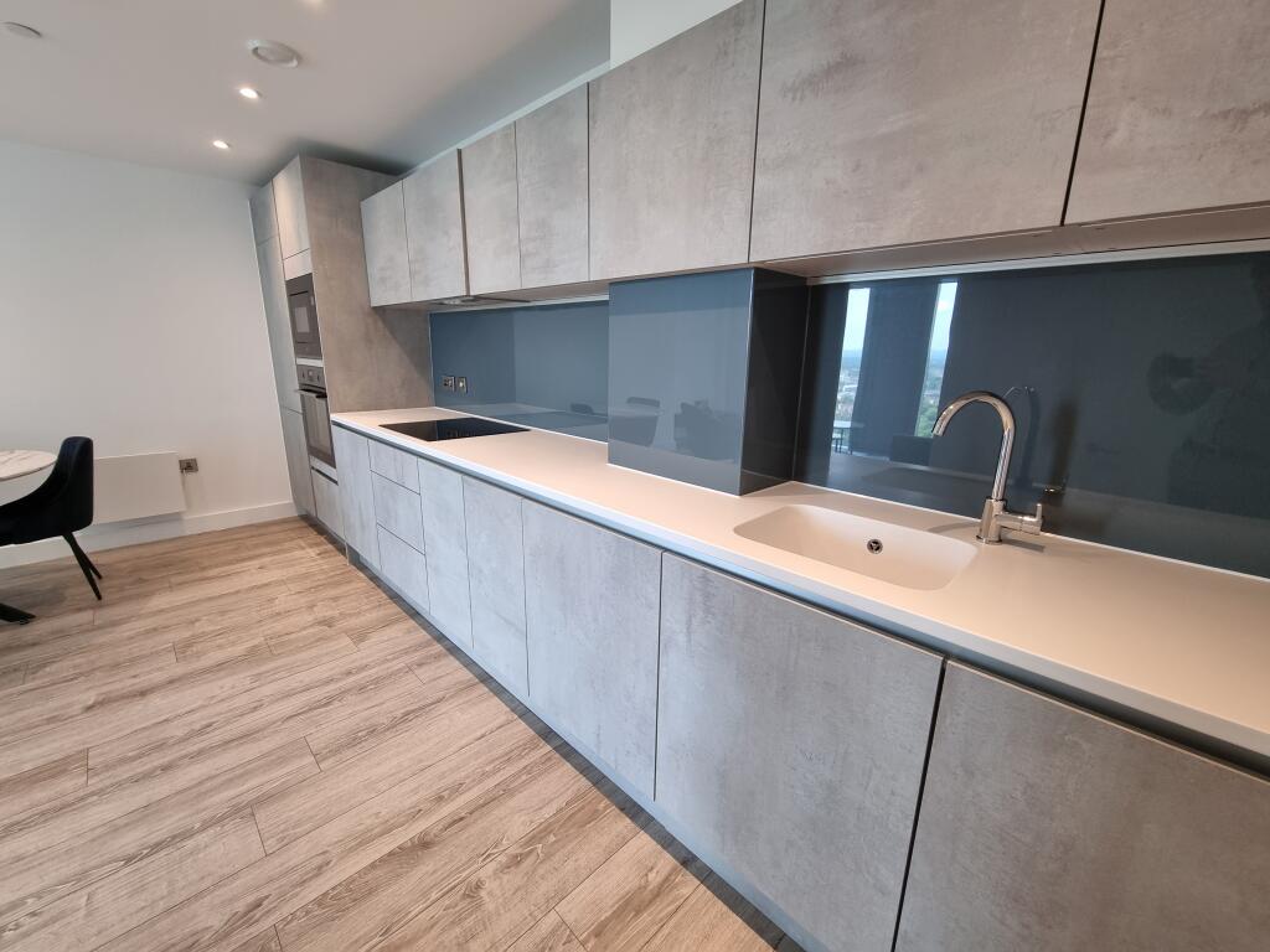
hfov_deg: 106.2
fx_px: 477
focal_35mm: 13
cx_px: 635
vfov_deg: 89.9
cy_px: 476
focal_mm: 2.2
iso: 160
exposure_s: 1/50
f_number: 2.2
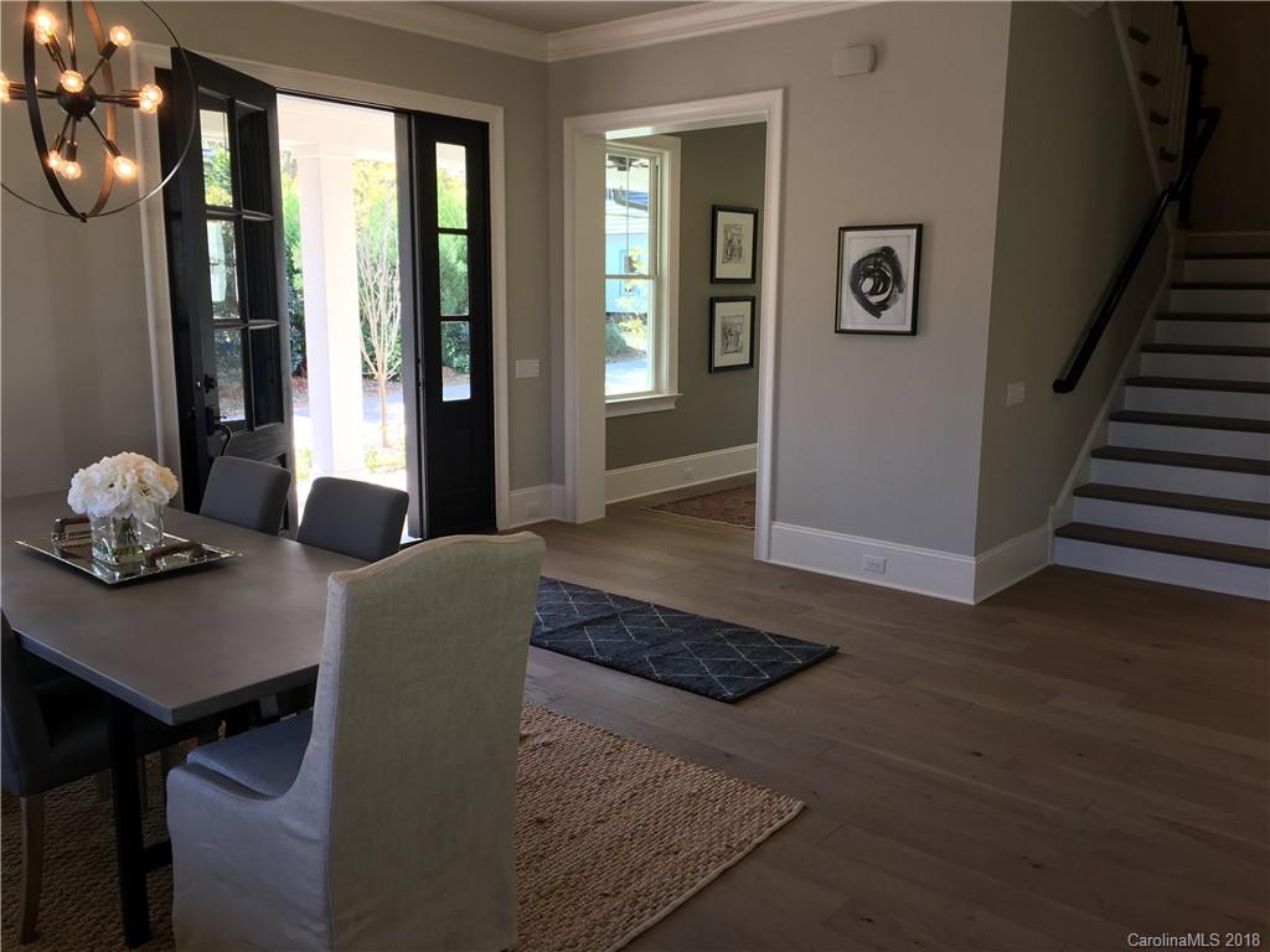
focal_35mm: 29
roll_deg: +0.3
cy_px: 476
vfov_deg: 48.2
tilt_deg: -10.5
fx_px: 1064
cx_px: 635
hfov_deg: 61.7
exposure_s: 1/40
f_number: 2.2
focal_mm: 4.15
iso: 25
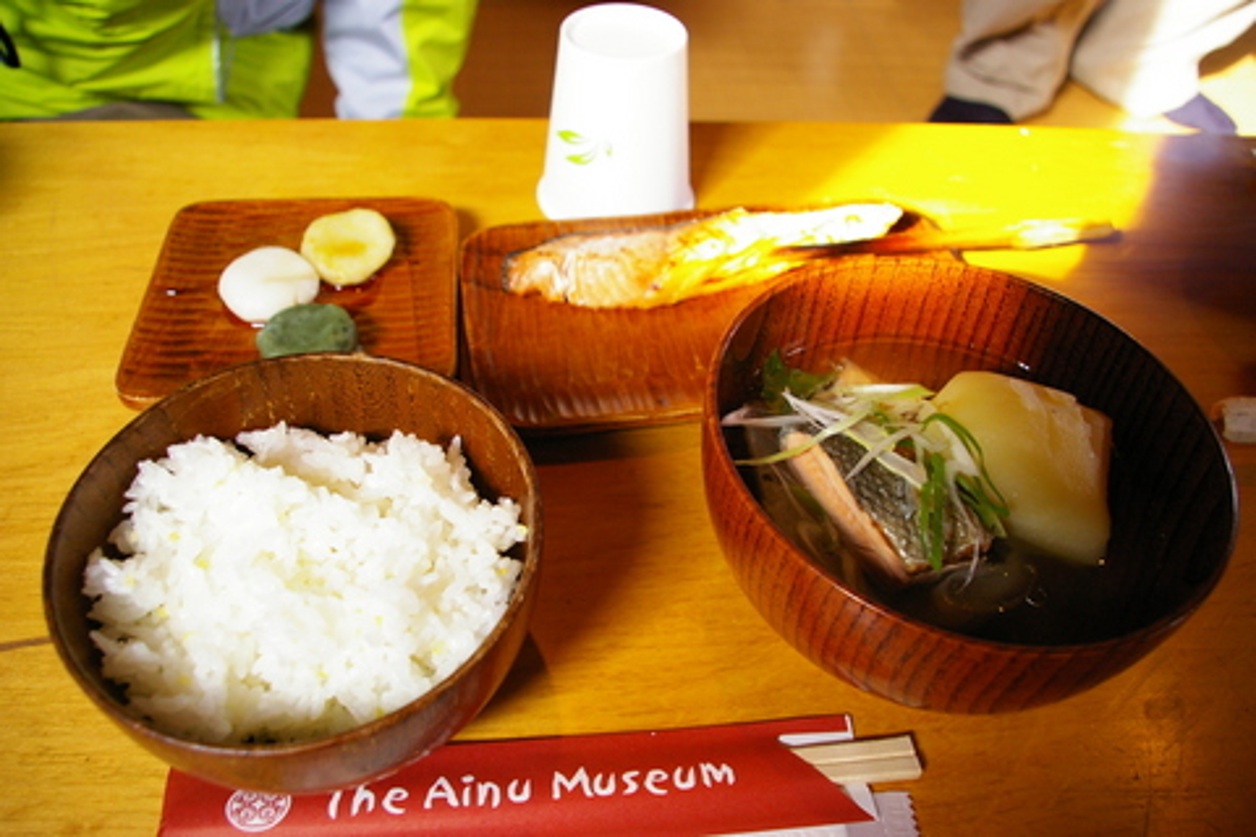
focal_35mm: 27
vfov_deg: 47.9
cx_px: 628
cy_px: 418
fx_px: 942
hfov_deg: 67.4
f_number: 5.6
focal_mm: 18
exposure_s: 1/80
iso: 800
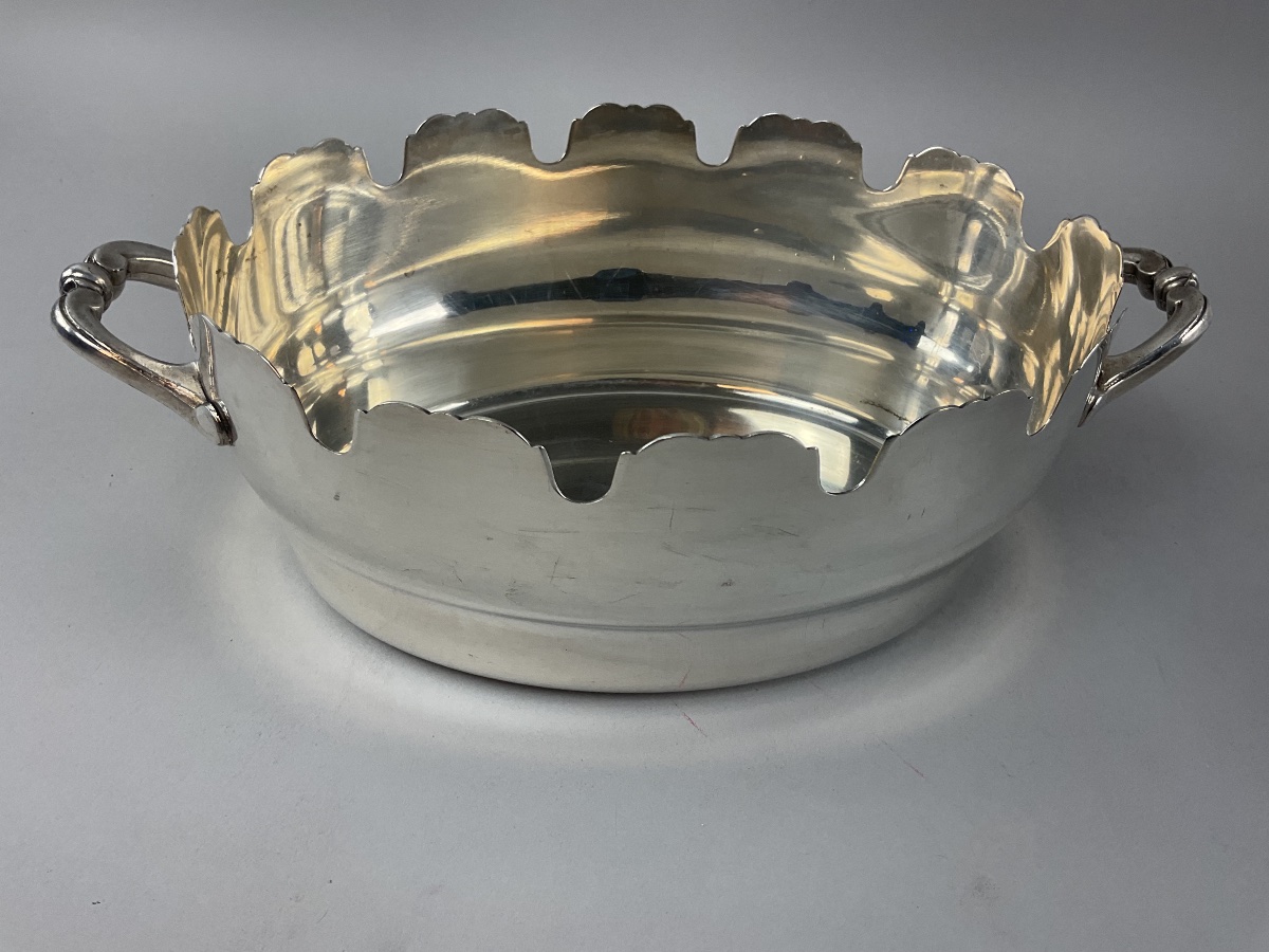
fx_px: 1063
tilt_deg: -38.3
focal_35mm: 29
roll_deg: -4.3
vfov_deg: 48.2
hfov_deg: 61.7
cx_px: 634
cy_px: 476
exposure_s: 1/100
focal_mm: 3
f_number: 1.8
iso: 32
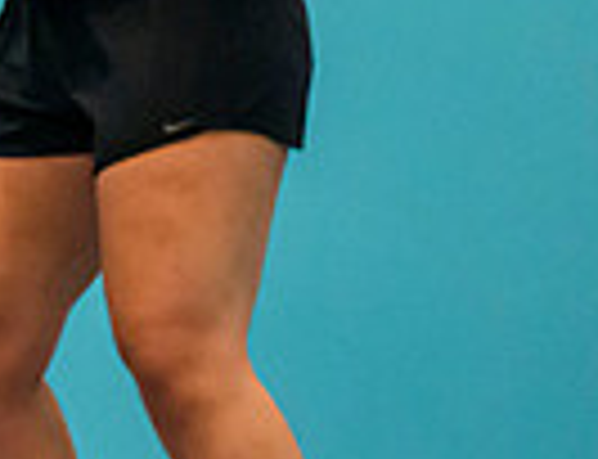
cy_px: -152
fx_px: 18200
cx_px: -906
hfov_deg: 1.9
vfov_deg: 1.4
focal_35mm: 1045
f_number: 2.8
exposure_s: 1/1000
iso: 8000
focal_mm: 200
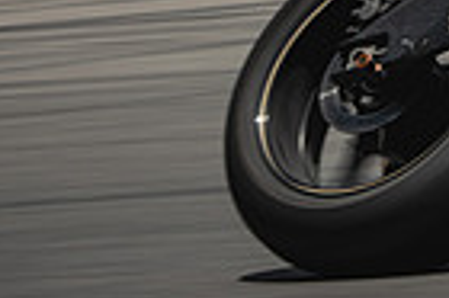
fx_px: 15522
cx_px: 818
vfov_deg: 1.1
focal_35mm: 1246
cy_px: -146
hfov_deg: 1.7
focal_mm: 200
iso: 125
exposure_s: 1/200
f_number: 10
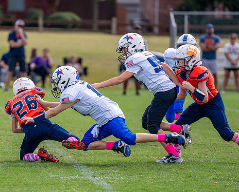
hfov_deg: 6.7
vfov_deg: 5.3
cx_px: 88
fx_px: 2052
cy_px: 111
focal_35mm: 290
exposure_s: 1/4000
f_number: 2.8
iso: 400
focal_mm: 200
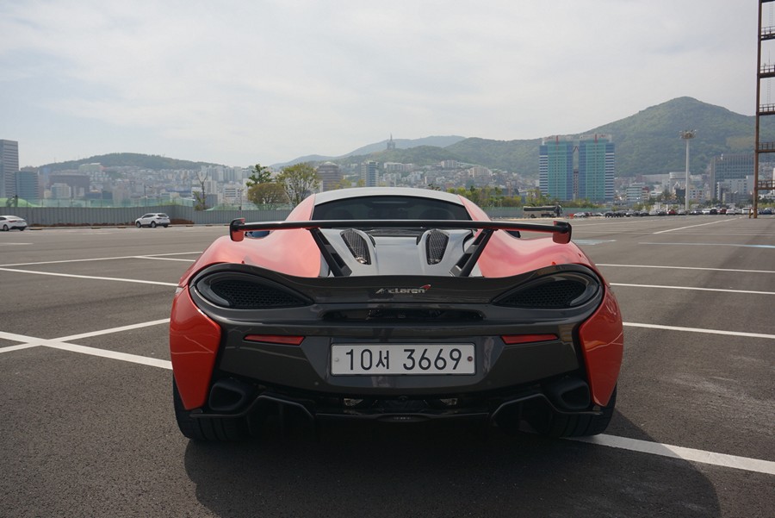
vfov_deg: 41.8
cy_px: 259
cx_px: 388
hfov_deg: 59.5
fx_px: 678
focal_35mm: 32
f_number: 6.3
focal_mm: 21
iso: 100
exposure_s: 1/640
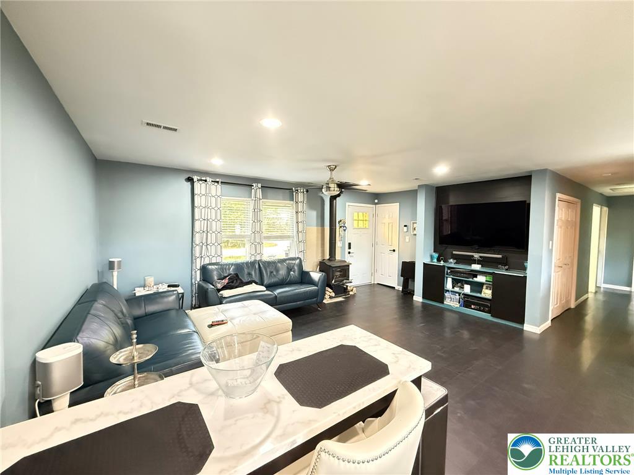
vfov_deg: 85.7
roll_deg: -1.1
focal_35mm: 14
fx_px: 256
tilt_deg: -1.6
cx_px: 317
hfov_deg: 102.1
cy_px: 238
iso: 1000
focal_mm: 2.22
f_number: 2.2
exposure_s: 1/40
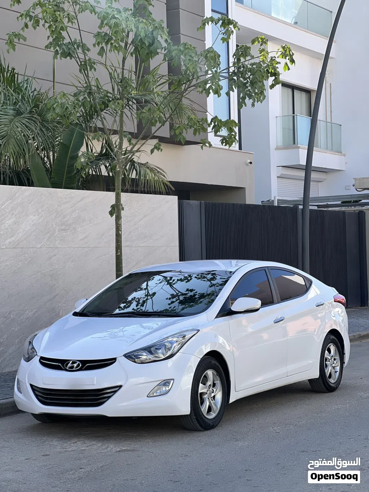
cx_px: 184
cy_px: 246
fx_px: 1094
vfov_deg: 25.3
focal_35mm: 77
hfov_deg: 19.1
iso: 32
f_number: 2.8
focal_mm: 9
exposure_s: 1/313
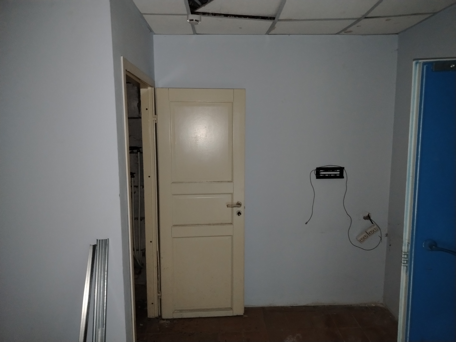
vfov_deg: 56.8
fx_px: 316
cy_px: 171
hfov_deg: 71.6
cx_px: 228
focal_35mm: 24
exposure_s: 1/25
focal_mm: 5.25
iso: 3206
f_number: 1.75
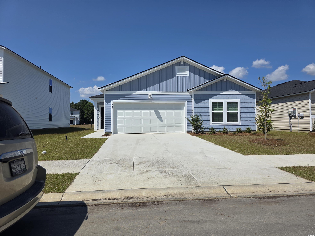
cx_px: 158
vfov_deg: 58.9
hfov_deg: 73.9
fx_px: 209
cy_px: 118
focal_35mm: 23
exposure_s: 1/7944
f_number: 1.7
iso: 64
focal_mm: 6.3
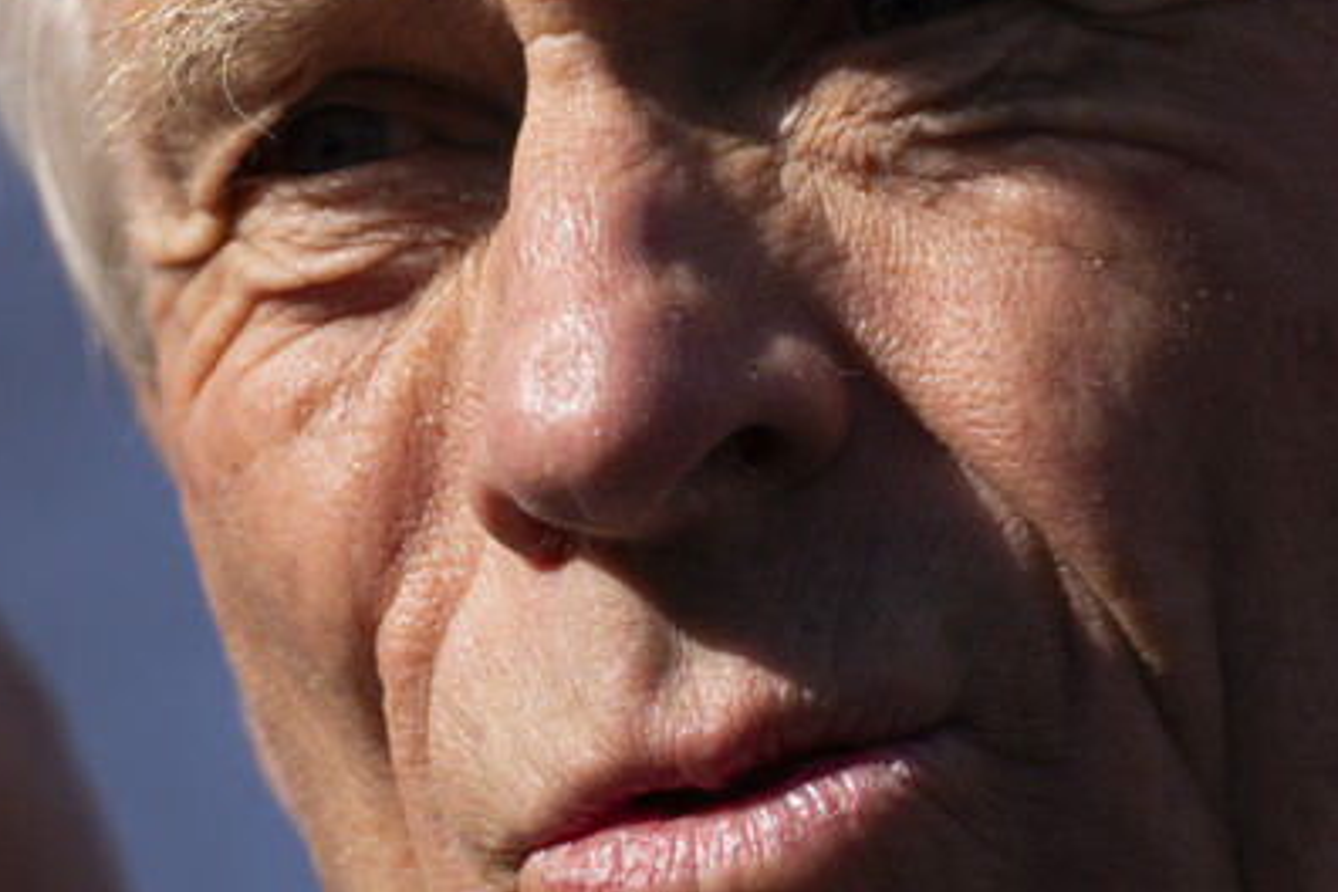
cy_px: 779
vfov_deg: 1.9
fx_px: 26461
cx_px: -54
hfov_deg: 2.9
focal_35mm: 712
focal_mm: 176
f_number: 2.8
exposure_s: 1/2500
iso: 100
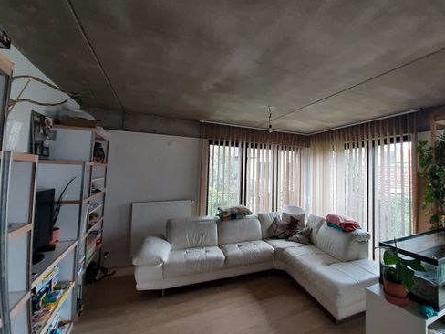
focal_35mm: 16
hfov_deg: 93.2
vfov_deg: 78.1
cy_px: 164
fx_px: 206
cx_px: 268
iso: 160
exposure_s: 1/50
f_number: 2.2
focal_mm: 1.42
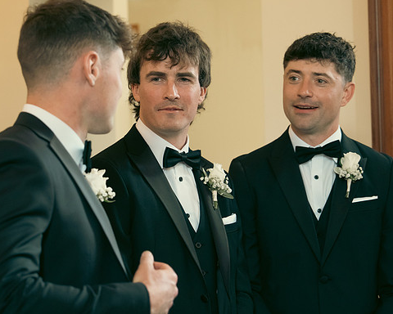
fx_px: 1384
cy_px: 157
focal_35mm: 119
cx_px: 169
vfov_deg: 13.0
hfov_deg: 16.2
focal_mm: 70
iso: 2500
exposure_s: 1/250
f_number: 3.5
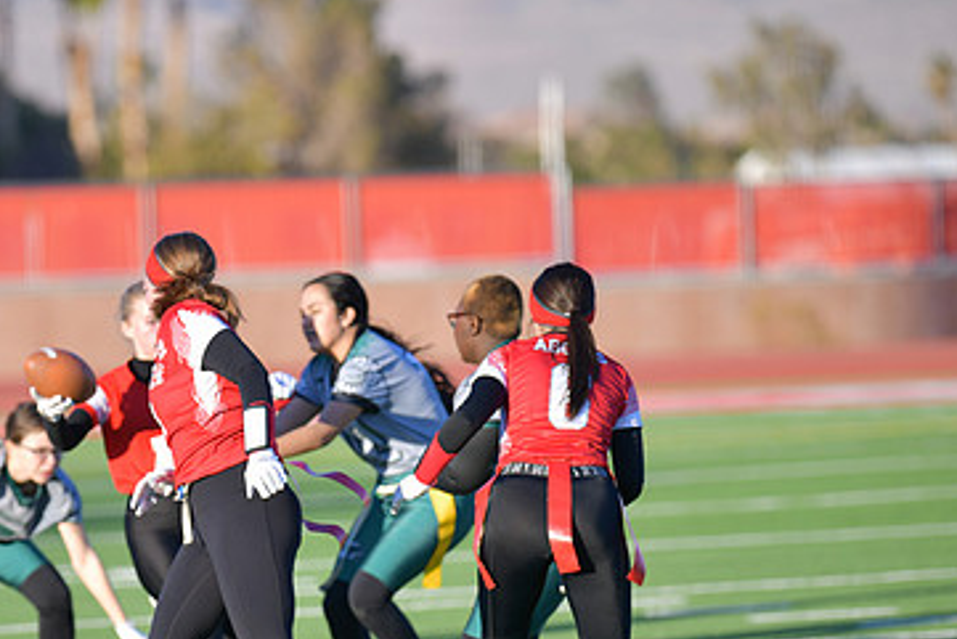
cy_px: 505
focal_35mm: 353
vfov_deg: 3.9
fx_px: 9387
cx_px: 278
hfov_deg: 5.8
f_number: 2.8
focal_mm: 220
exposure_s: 1/800
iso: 80
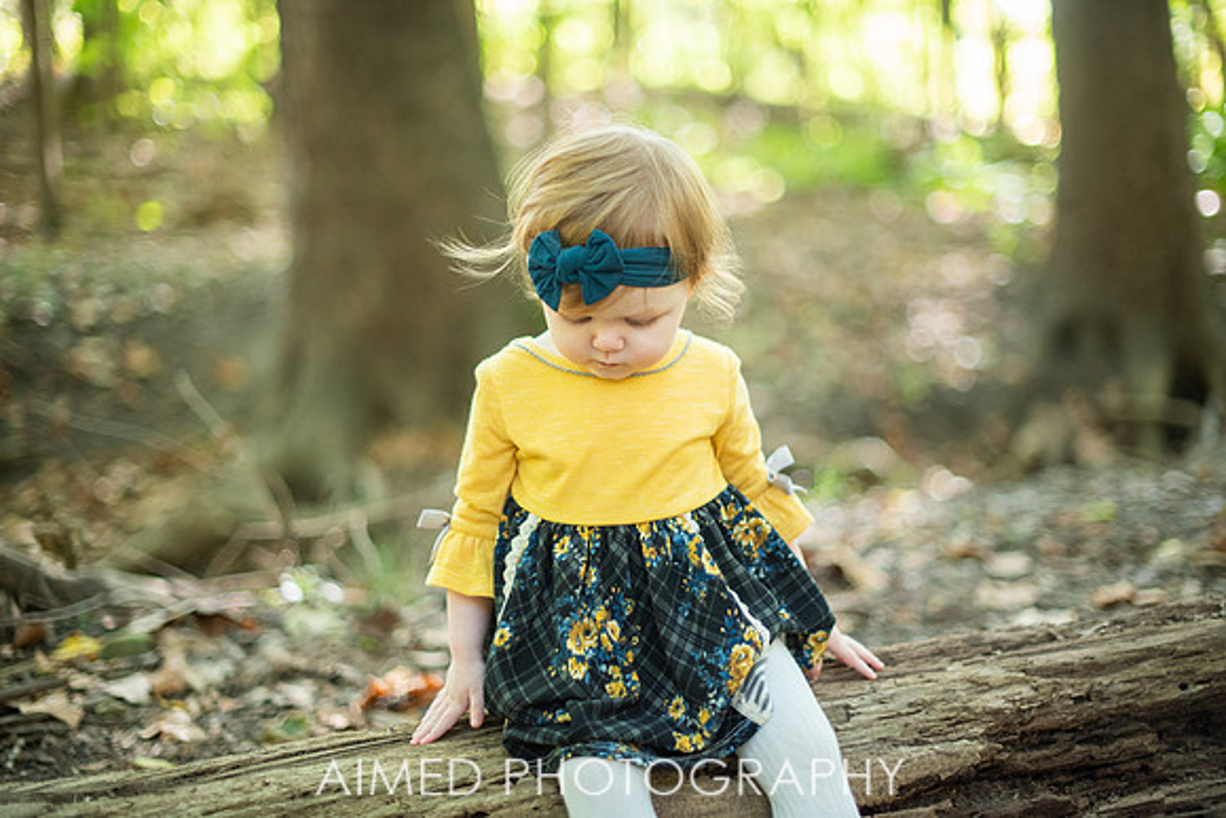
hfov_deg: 39.6
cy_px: 409
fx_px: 1703
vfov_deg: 27.0
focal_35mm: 50
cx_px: 613
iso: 640
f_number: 1.6
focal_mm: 50
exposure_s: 1/320
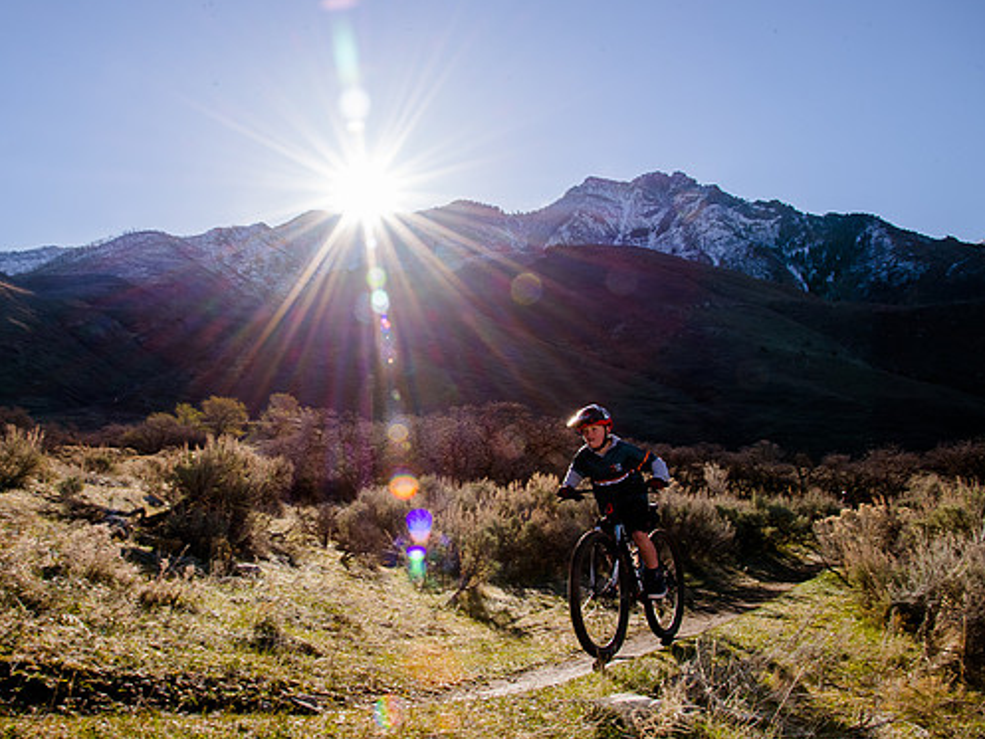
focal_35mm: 31
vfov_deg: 45.5
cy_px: 382
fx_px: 882
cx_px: 381
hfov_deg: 57.8
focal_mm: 24
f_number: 18
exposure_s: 1/125
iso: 250
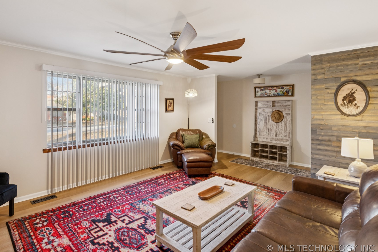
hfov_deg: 86.8
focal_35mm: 19
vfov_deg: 64.2
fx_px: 200
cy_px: 105
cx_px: 177
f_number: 8
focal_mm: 16
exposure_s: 1/15
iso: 640
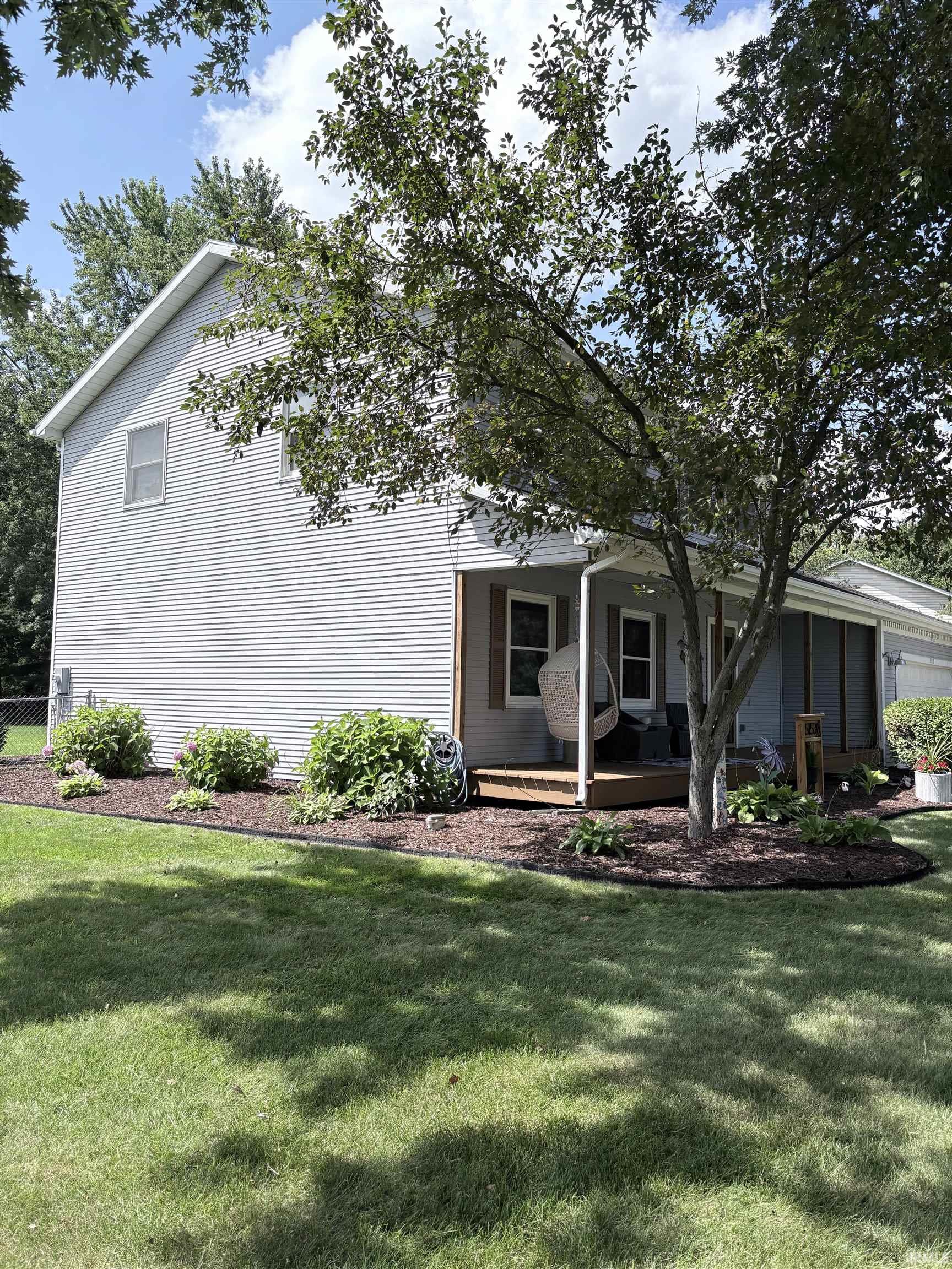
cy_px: 634
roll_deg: -1.8
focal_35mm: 26
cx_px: 476
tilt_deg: +4.2
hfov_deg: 53.1
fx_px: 953
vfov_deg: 67.3
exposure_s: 1/2283
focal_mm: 5.96
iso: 50
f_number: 1.6
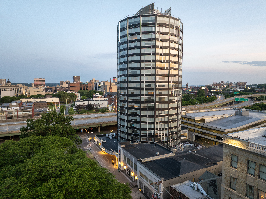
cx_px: 133
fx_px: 184
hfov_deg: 71.6
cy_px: 100
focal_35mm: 24
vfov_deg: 56.8
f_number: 2.8
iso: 100
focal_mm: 12.29
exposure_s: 1/25
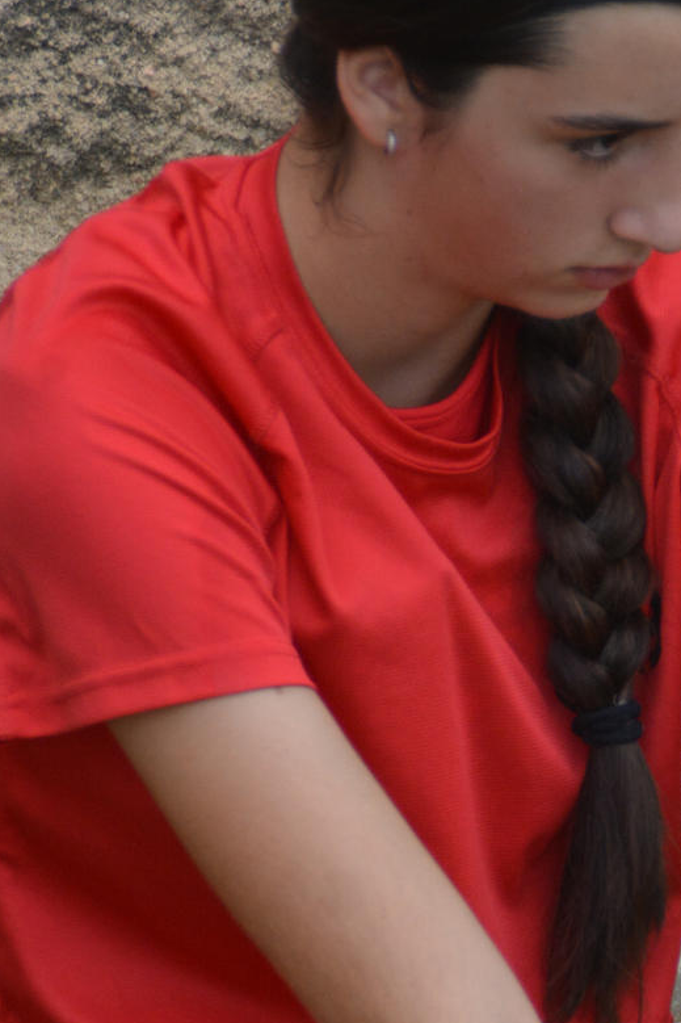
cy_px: 864
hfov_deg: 1.7
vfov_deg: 2.6
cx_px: 609
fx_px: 22396
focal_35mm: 789
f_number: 6.3
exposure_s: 1/1000
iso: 720
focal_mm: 200
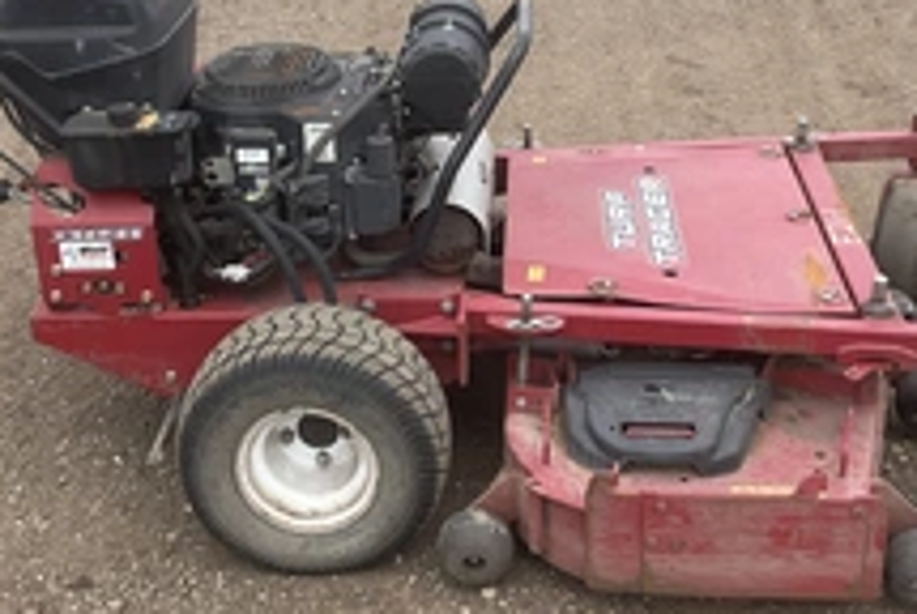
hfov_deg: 35.6
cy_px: 183
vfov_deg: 24.1
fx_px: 1428
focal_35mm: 56
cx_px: 414
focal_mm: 3
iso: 25
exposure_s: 1/855
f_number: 1.8
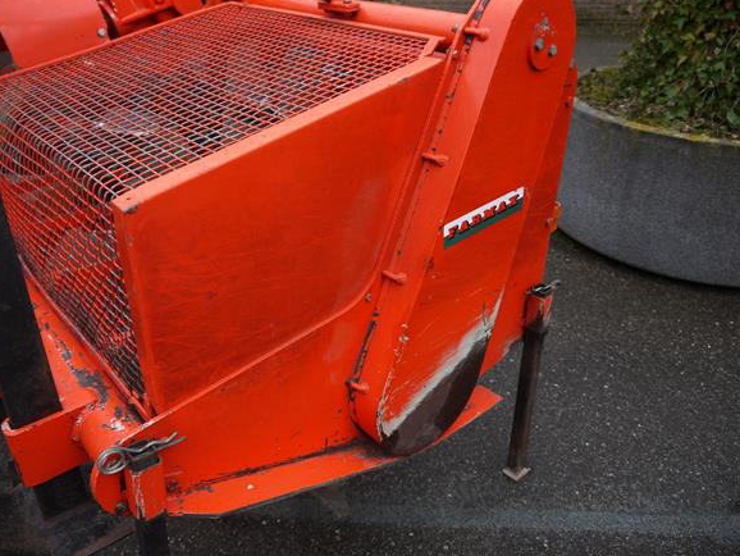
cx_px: 352
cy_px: 250
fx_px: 663
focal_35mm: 31
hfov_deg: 58.3
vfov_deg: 45.4
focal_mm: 14
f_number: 3.5
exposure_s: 1/160
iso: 100
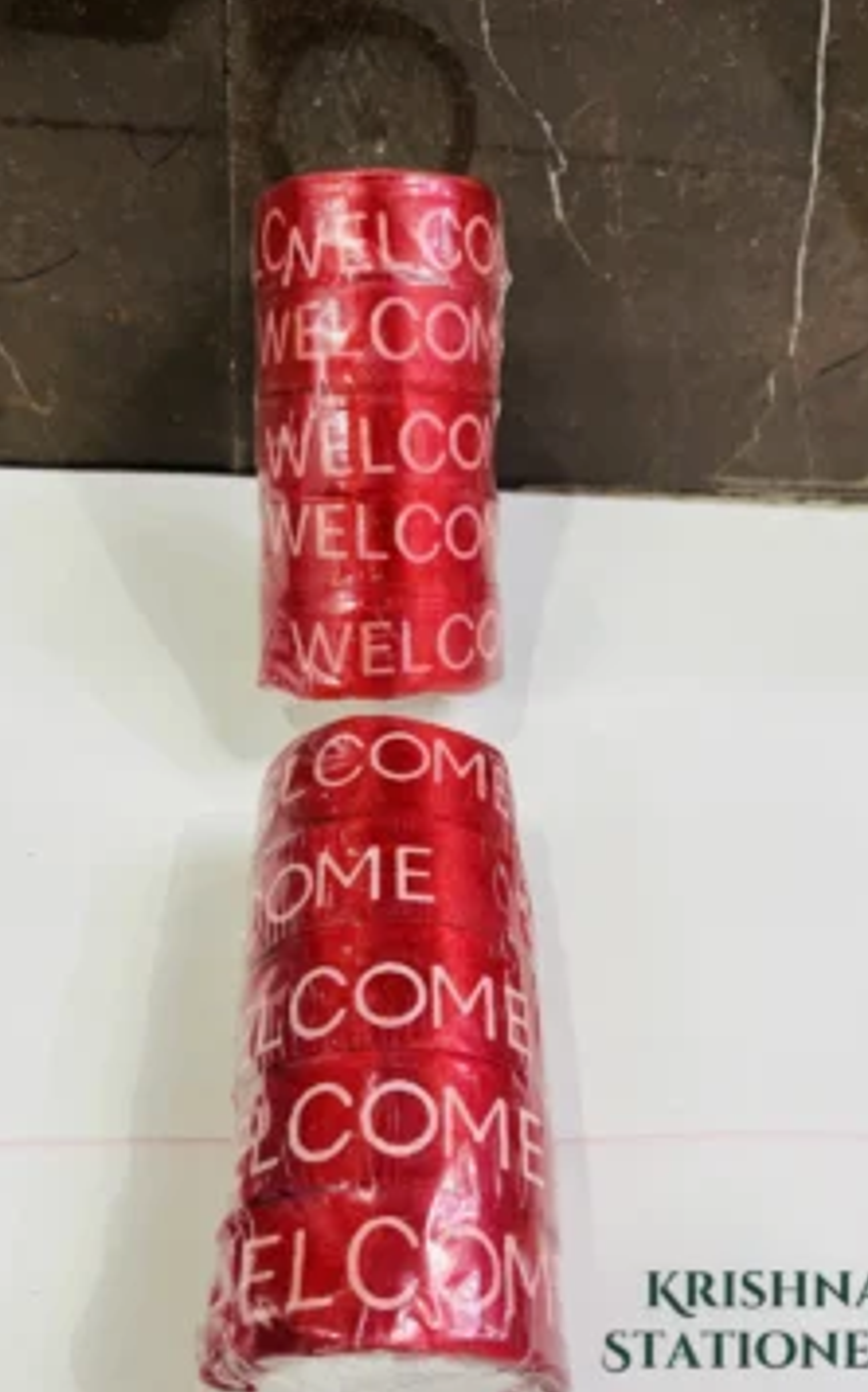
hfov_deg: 40.5
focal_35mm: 31
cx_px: 411
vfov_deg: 61.3
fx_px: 1175
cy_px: 708
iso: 160
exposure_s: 1/50
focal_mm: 5.1
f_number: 1.6
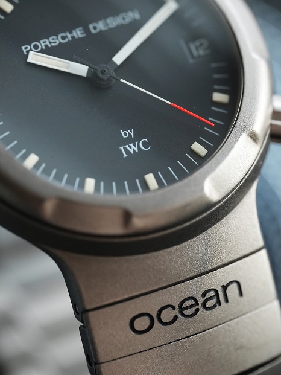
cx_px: 140
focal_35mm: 114
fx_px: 1233
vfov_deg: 17.3
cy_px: 179
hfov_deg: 13.0
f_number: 4.5
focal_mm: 105
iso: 4000
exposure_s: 1/250
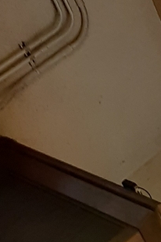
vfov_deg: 17.5
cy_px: 364
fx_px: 704
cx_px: 312
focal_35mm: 105
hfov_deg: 11.8
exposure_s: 1/33
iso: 200
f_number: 1.7
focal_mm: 3.93
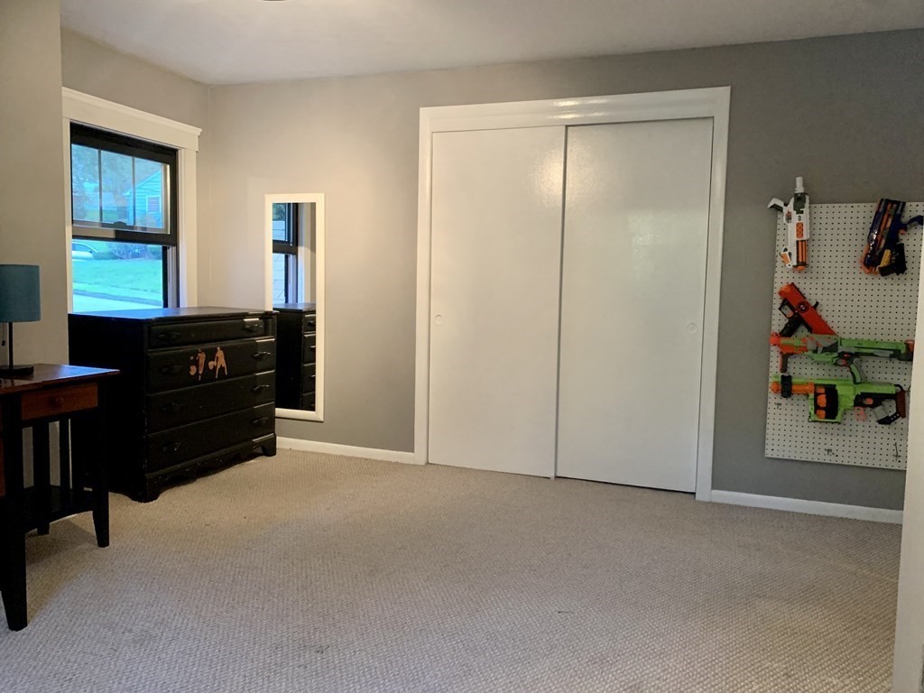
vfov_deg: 53.1
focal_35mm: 26
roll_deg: -1.5
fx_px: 694
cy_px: 346
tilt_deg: -4.7
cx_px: 462
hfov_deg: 67.3
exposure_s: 1/30
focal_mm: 4.25
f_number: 1.8
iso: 320
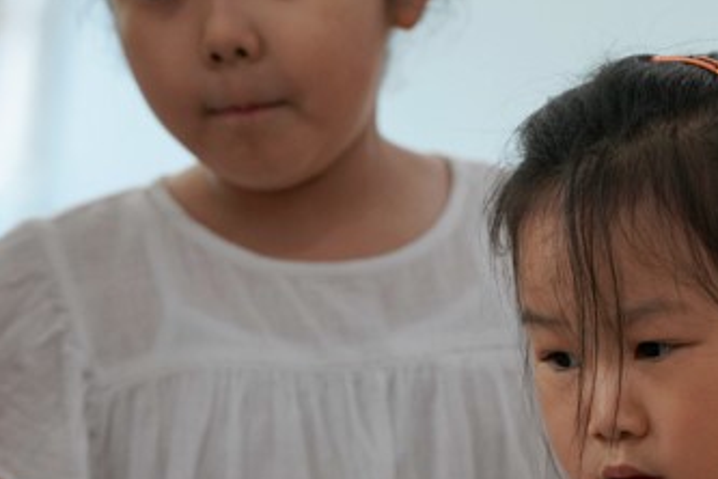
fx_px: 10769
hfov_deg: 3.8
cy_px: 565
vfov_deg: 2.5
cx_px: 746
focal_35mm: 540
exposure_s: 1/250
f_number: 4
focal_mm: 200
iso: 1000
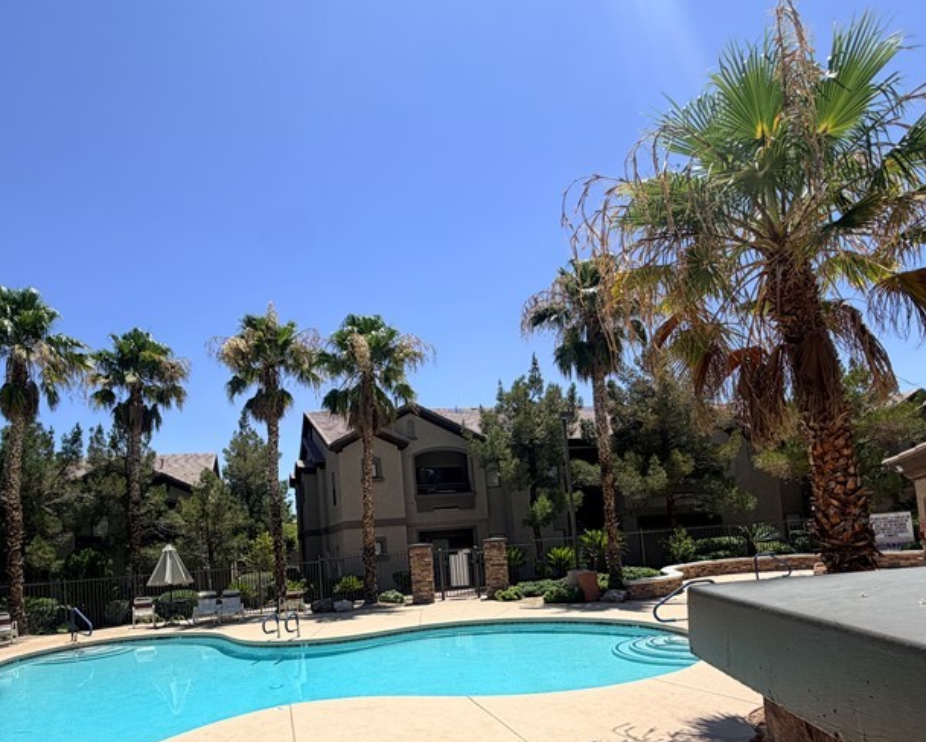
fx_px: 631
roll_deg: +4.0
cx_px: 405
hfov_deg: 72.3
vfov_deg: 59.3
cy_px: 504
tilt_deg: +2.5
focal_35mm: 23
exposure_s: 1/1368
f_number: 2.2
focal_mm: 2.22
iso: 20
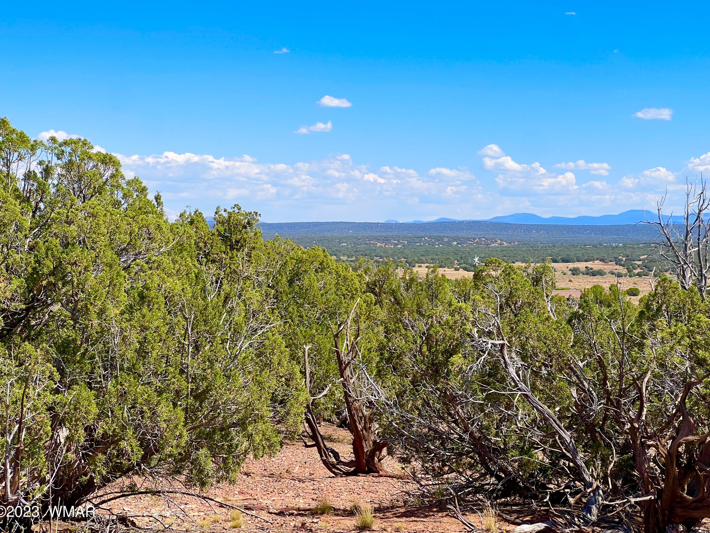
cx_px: 353
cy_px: 266
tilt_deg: -1.4
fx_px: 1600
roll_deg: -1.3
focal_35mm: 78
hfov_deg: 25.0
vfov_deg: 18.9
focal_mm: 9
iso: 32
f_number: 2.8
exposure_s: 1/840
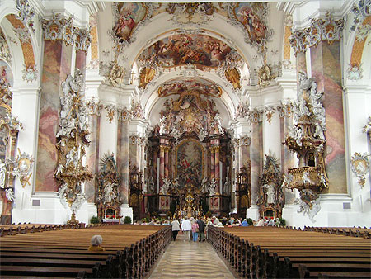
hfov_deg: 49.0
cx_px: 186
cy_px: 140
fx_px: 407
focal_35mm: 38
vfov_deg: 37.8
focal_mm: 6.3
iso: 200
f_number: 2.8
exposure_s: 1/15
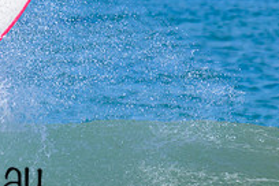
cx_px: -112
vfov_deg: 0.4
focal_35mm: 3117
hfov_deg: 0.7
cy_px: 112
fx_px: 24155
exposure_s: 1/2000
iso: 360
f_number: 6.3
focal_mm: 800
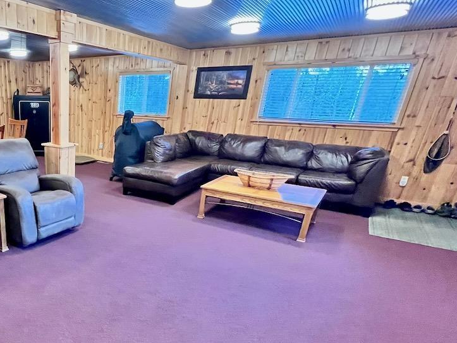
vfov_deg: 57.9
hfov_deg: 65.5
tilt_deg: -21.0
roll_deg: -0.4
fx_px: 304
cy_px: 222
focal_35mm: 23
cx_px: 76
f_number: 1.8
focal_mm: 1.57
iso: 800
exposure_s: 1/60
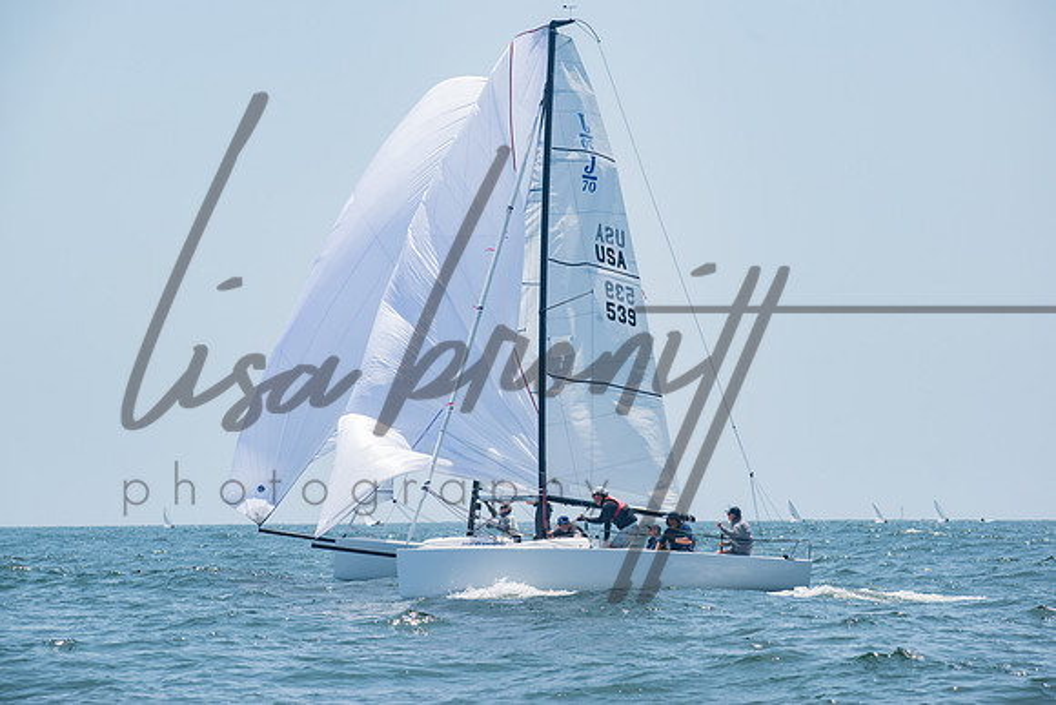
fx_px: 4841
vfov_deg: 8.3
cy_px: 352
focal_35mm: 165
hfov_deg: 12.4
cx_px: 528
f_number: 8
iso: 400
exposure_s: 1/1250
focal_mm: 110
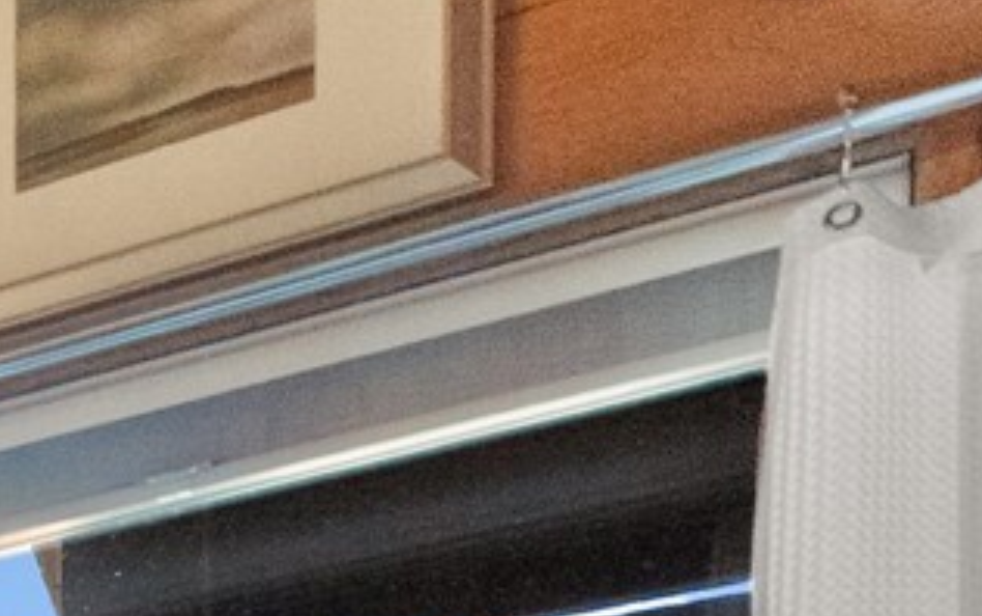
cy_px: 1671
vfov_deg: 11.6
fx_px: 2211
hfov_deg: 16.6
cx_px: -1130
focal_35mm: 83
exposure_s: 1/40
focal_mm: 15.1
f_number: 13
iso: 400
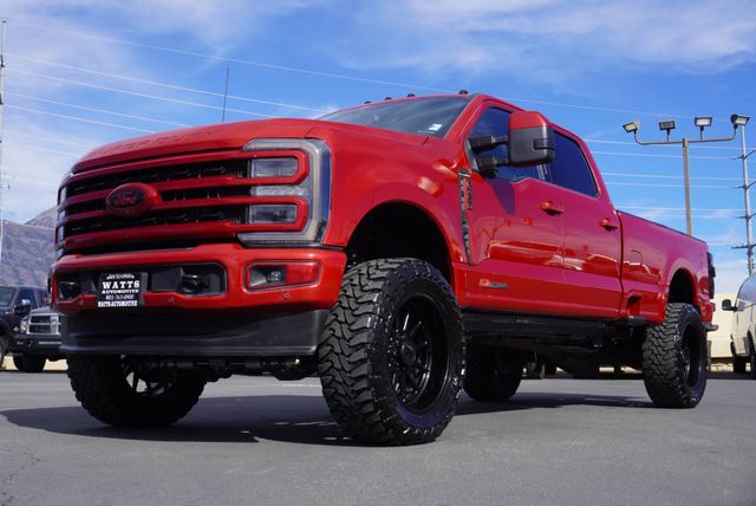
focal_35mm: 44
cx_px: 378
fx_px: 914
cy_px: 253
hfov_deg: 44.9
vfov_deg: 30.9
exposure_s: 1/125
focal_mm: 29
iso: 100
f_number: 11
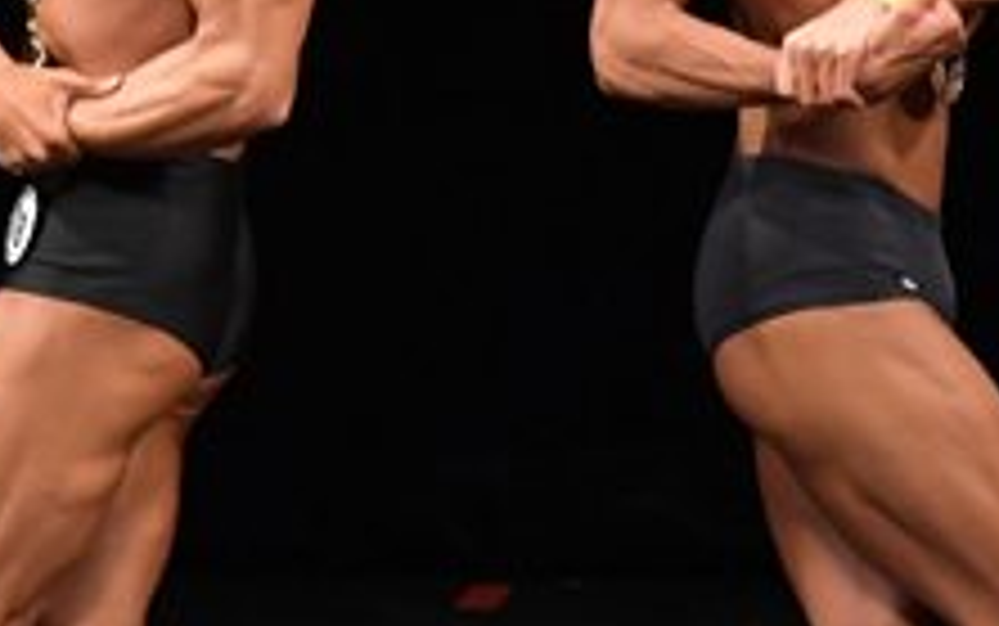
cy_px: 207
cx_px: 524
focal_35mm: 907
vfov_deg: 1.5
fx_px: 24706
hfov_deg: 2.3
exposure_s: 1/400
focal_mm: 170
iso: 3200
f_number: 5.6
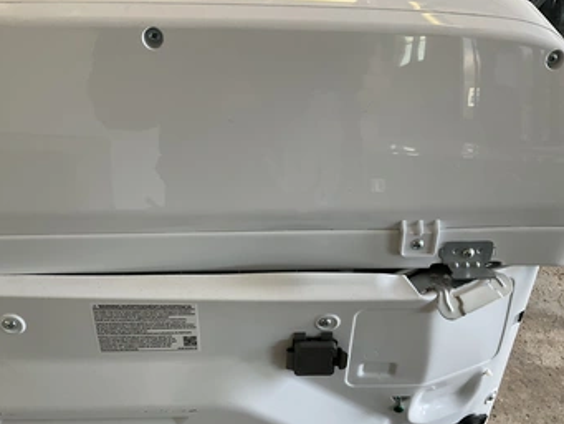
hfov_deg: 53.9
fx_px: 554
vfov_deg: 41.7
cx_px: 288
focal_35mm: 34
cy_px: 243
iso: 40
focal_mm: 3
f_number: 1.8
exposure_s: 1/60
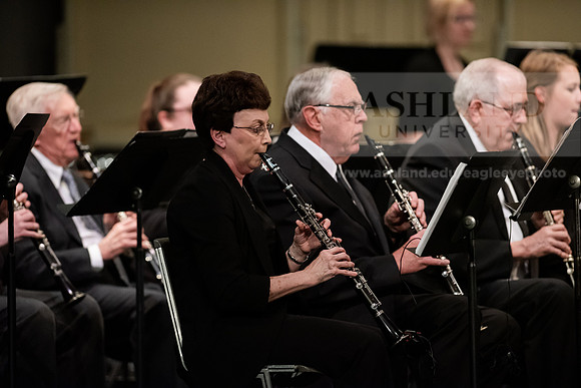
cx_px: 290
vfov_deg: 4.6
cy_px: 194
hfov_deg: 6.9
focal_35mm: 300
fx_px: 4843
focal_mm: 300
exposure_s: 1/320
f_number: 2.8
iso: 4000
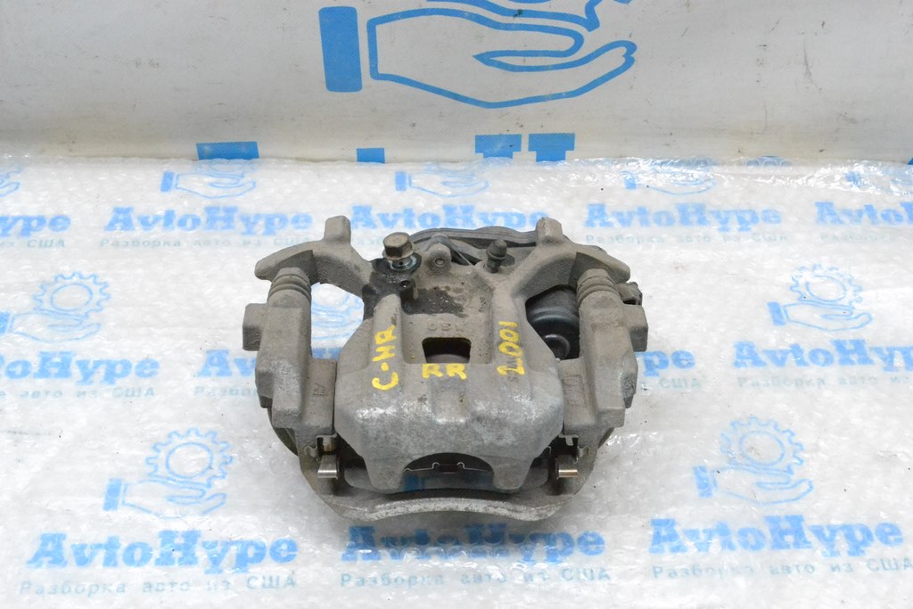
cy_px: 304
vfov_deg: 28.1
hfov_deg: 41.1
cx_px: 456
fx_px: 1217
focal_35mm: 48
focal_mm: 32
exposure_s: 1/100
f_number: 11
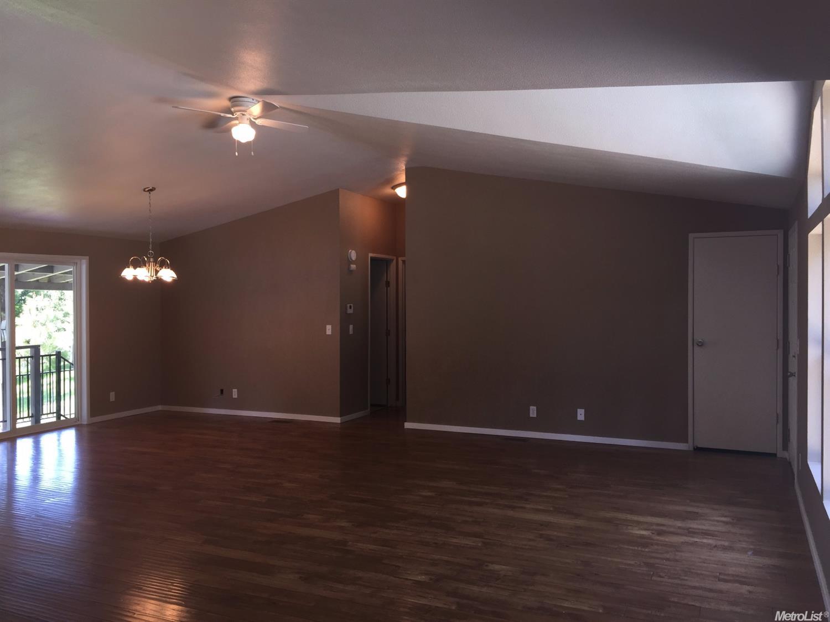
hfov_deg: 61.7
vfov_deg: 48.2
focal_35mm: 29
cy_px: 311
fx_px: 695
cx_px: 415
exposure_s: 1/39
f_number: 2.2
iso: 32
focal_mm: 4.15
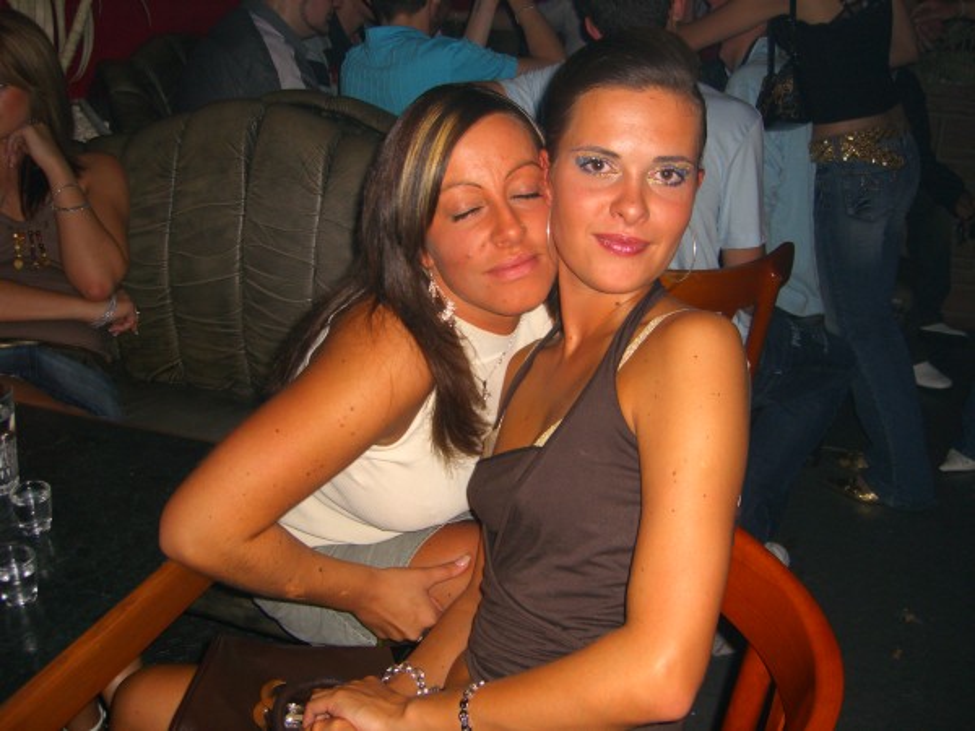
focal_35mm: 38
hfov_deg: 49.0
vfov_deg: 37.7
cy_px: 366
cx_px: 488
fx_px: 1070
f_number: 2.8
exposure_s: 1/60
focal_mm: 7.9
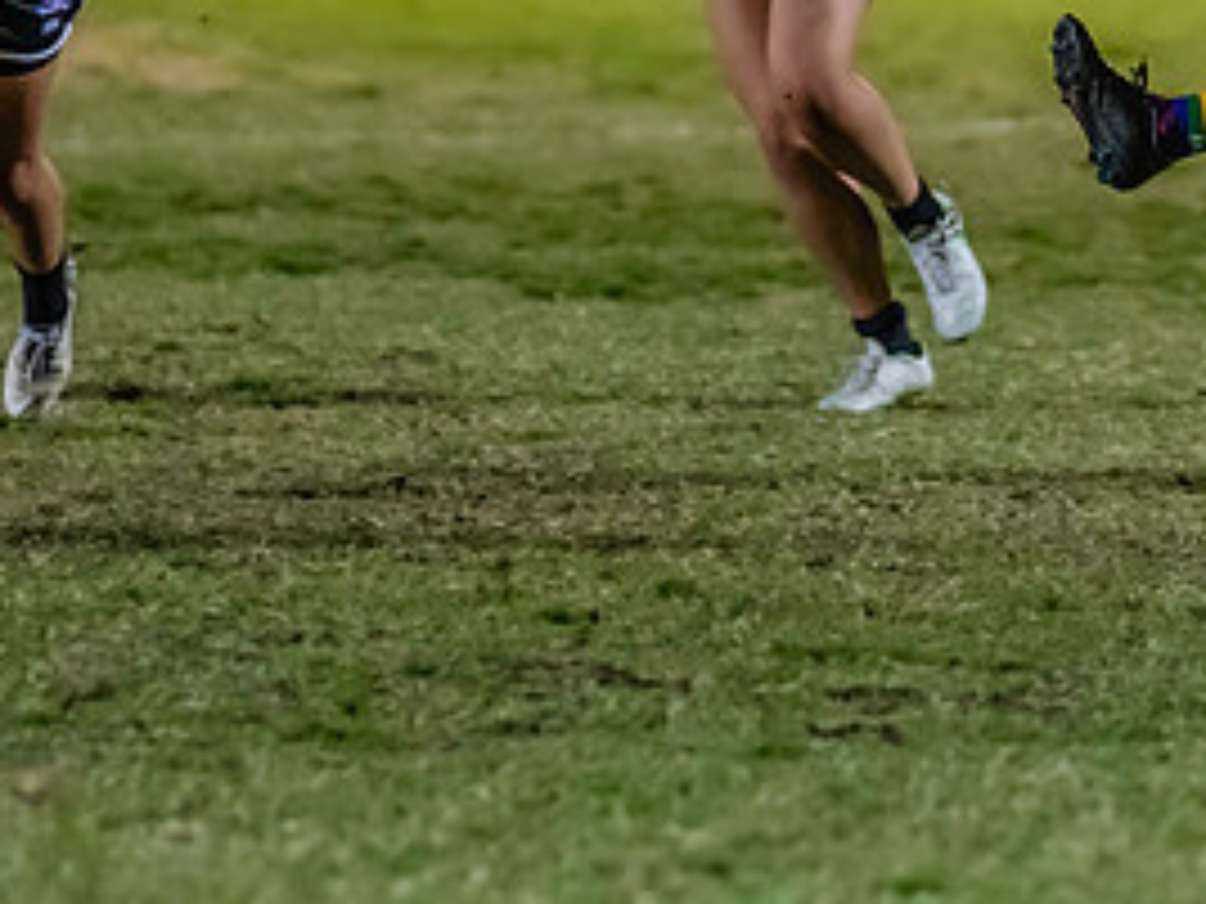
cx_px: 1399
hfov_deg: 3.2
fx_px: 21252
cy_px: 88
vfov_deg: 2.4
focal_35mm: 610
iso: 10000
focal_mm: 195
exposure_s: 1/1000
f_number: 2.8
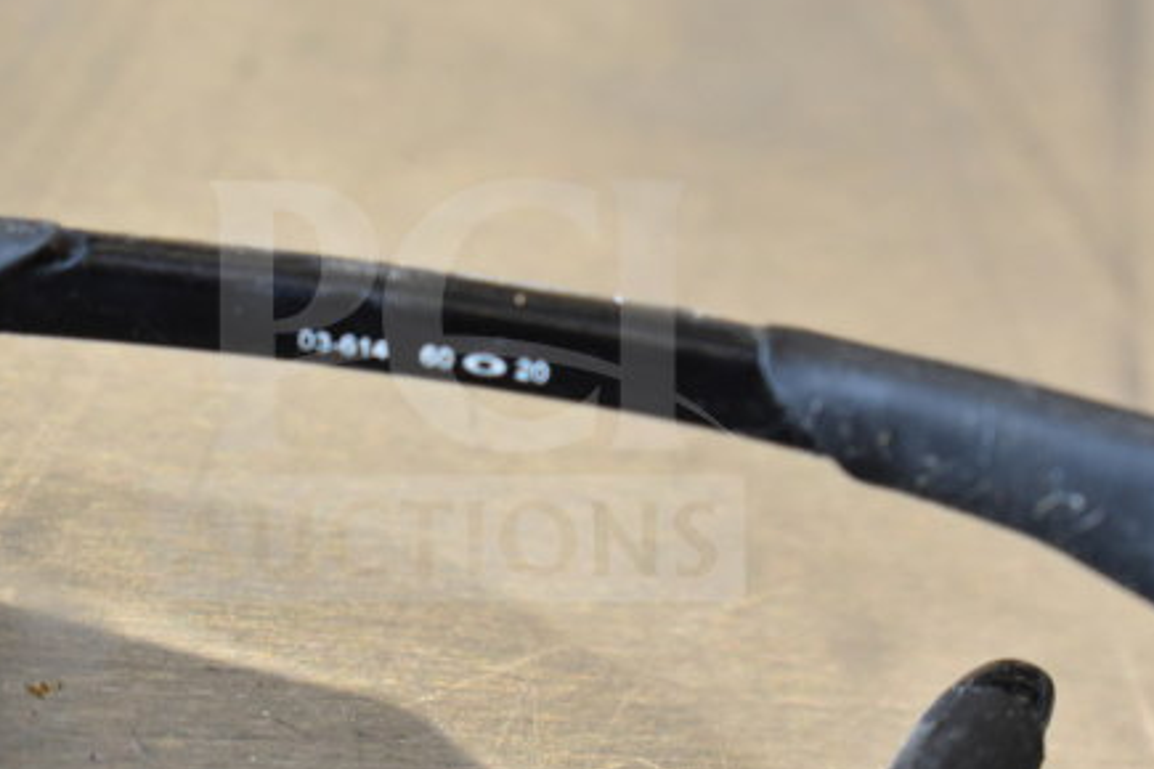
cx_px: 446
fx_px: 3709
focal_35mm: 116
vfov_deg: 11.8
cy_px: 391
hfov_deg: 17.7
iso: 1250
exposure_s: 1/100
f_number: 5.6
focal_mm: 55
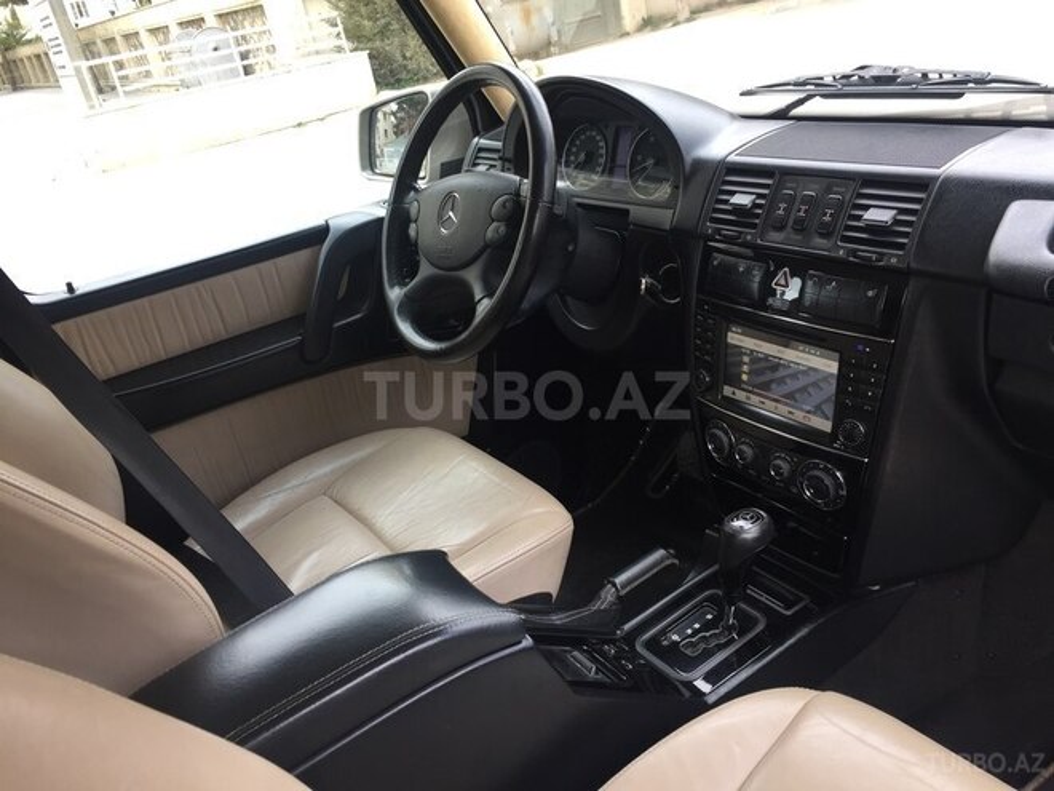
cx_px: 527
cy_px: 396
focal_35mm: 29
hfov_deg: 61.7
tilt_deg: -25.4
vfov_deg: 48.2
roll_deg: +11.4
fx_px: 883
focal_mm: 4.15
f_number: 2.2
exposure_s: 1/102
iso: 32
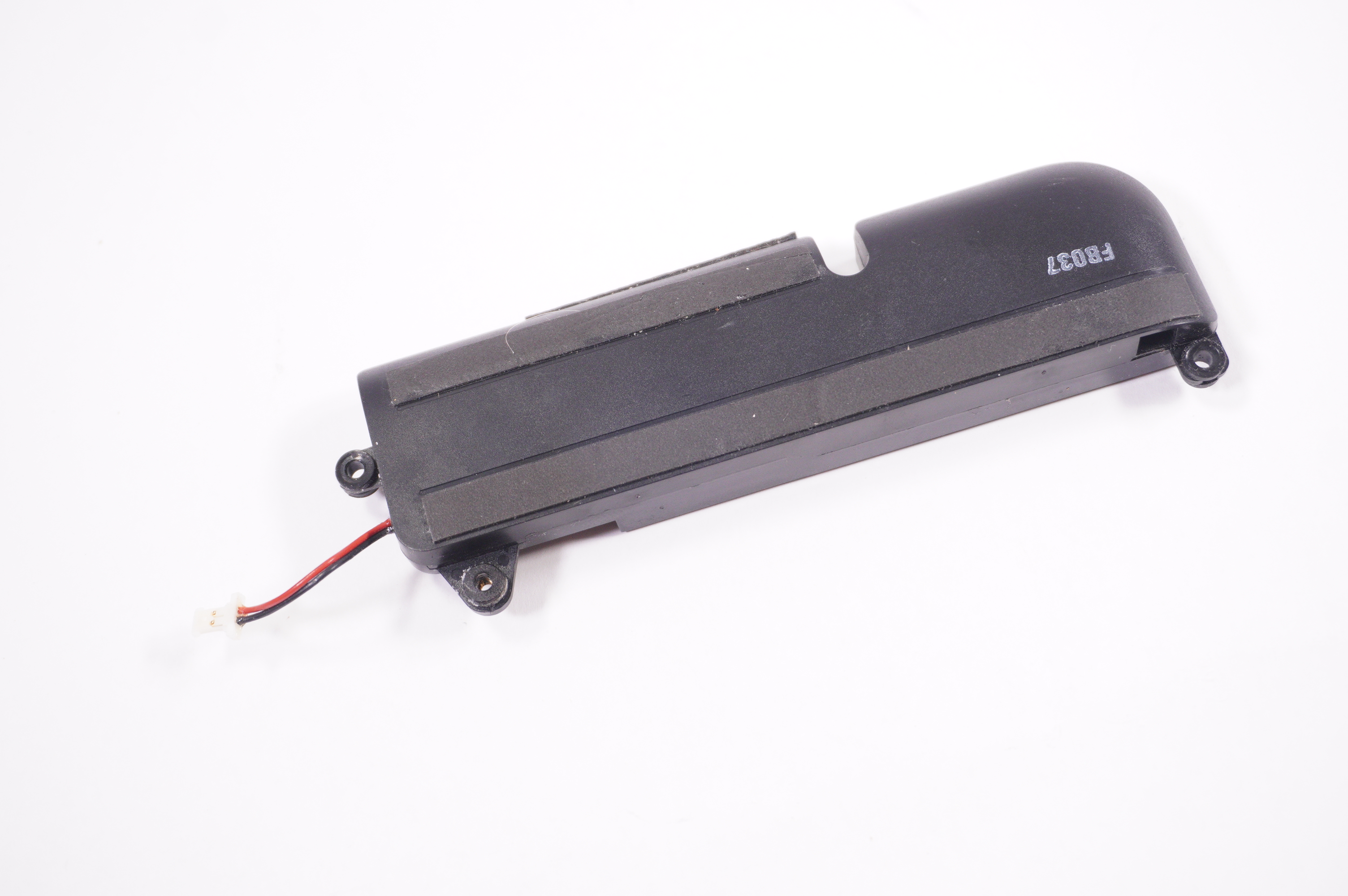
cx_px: 674
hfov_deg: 36.9
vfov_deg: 25.0
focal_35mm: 54
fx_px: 2020
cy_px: 448
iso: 800
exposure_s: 1/200
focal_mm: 36
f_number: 5.6
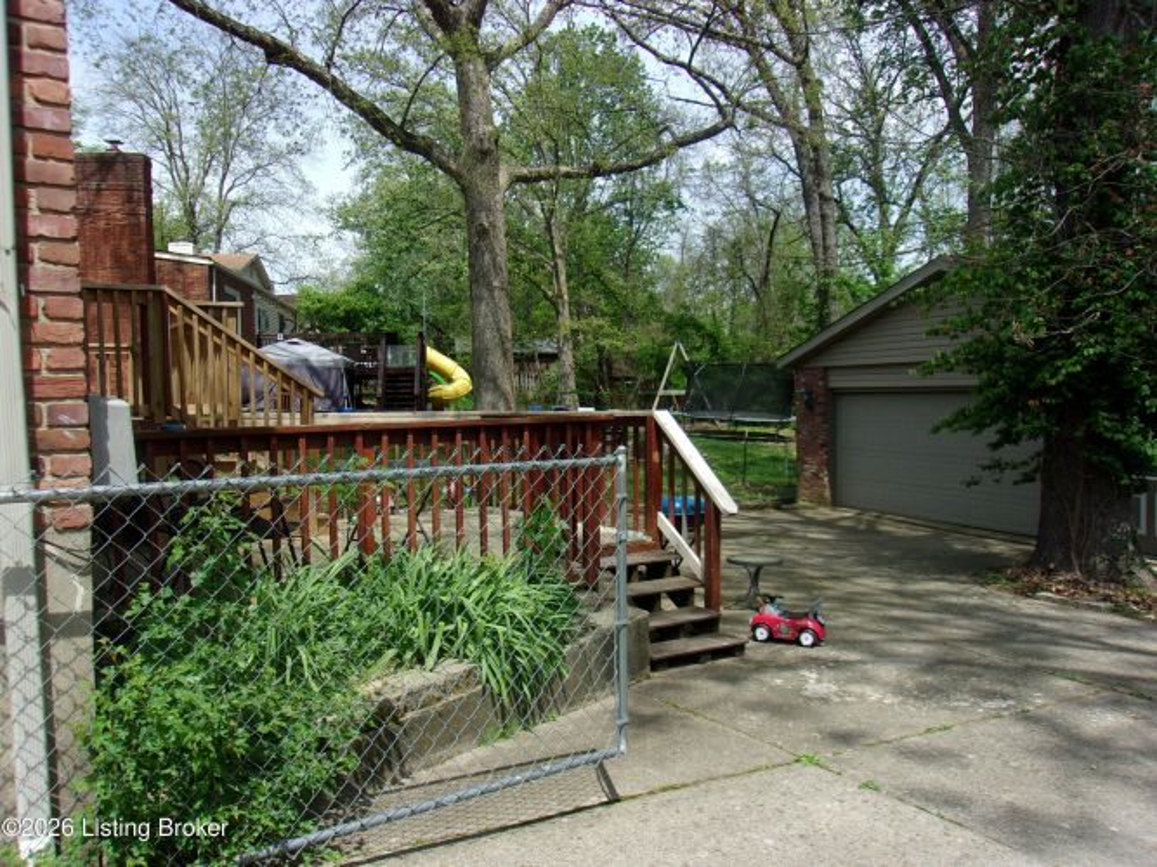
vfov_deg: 51.3
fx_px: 902
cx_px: 578
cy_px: 434
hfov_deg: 65.3
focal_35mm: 27
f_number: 10.4
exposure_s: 1/75
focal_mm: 4.9
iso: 80
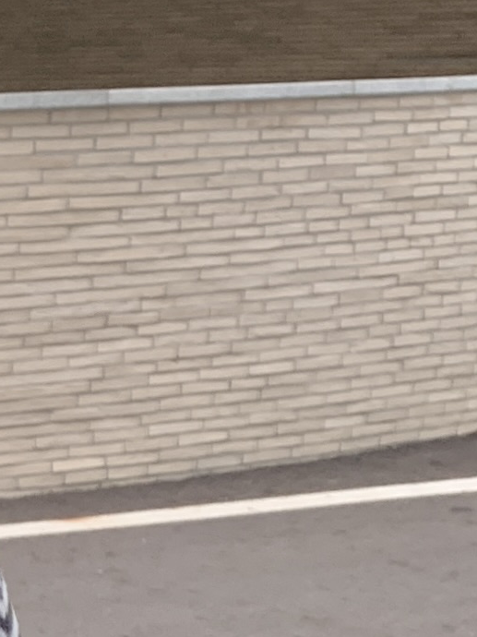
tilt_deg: -14.2
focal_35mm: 102
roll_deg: +1.9
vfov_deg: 18.9
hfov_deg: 13.7
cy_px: 575
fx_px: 1875
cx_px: -209
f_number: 1.8
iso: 100
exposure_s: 1/100
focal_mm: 4.25
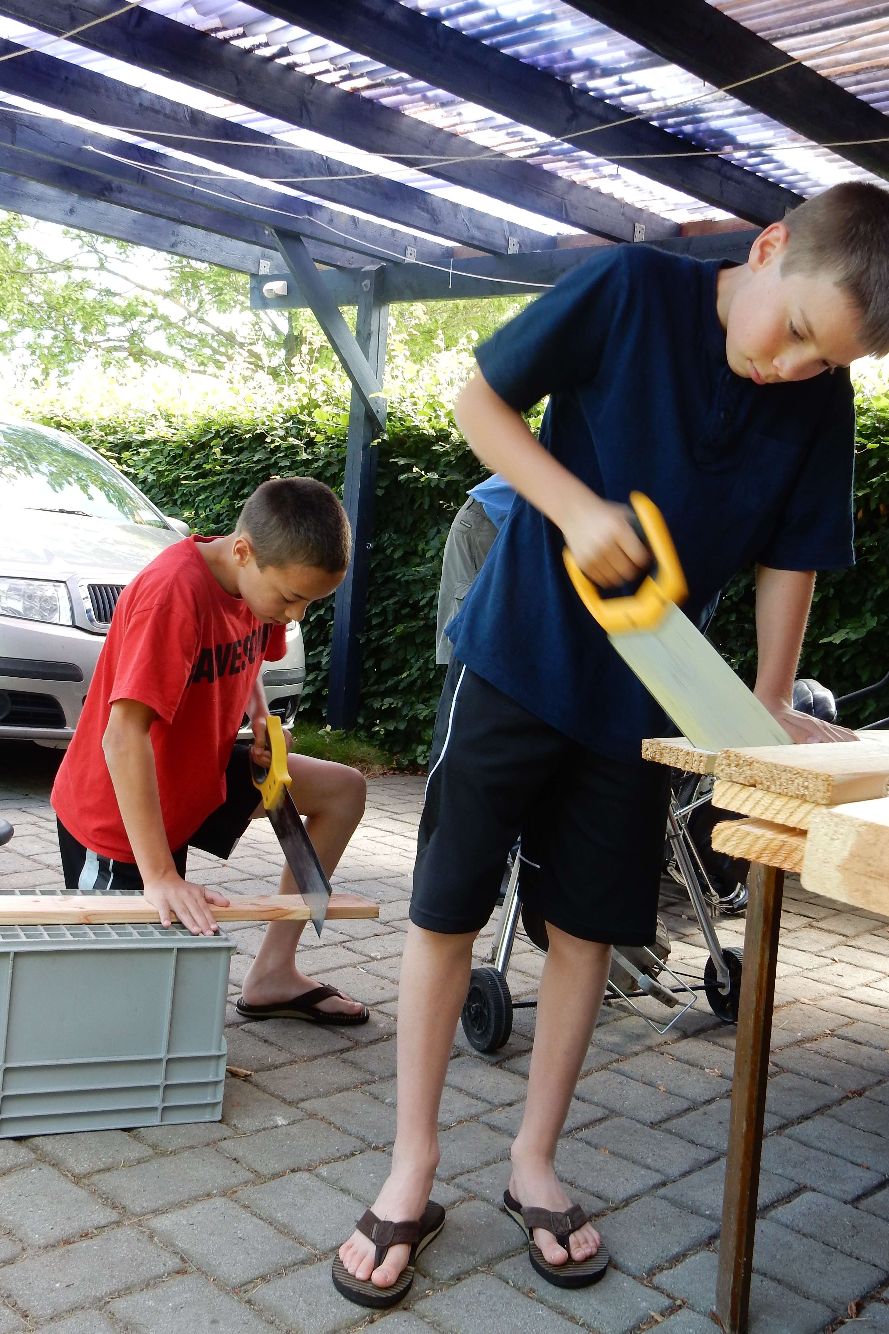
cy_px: 671
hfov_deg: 35.0
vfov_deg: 50.7
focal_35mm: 38
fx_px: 1407
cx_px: 465
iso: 125
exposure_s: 1/50
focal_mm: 6.4
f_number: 4
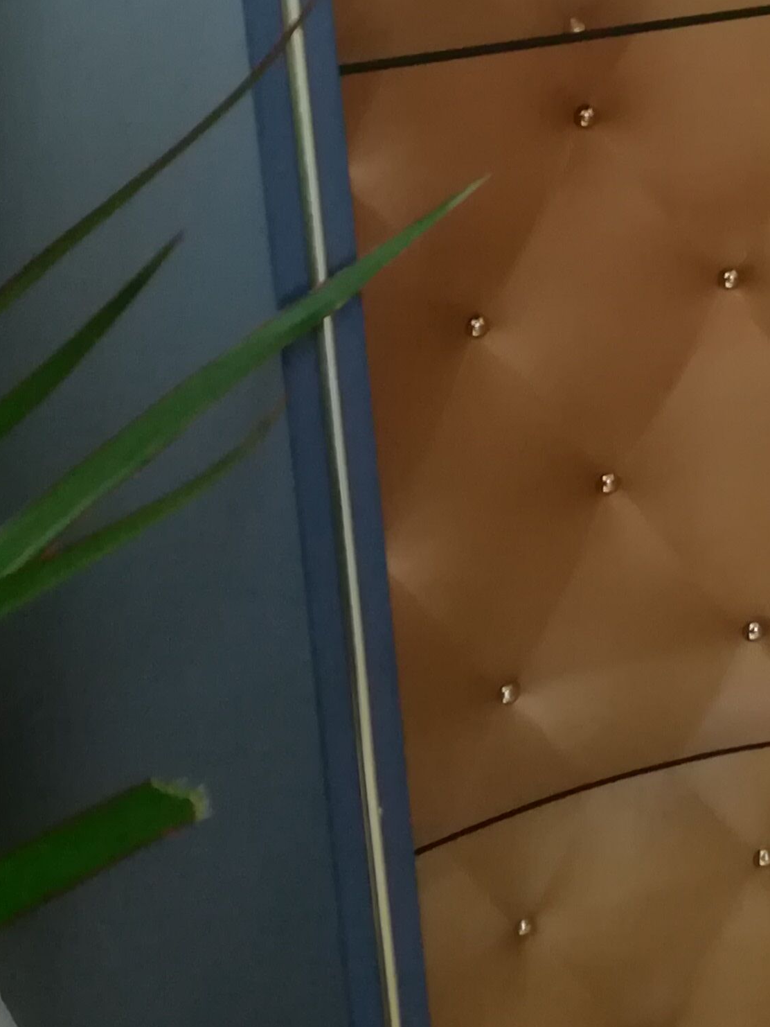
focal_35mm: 83
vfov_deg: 23.1
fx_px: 2461
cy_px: 155
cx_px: 883
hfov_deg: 17.1
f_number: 2.2
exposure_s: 1/33.3
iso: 400
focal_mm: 3.83
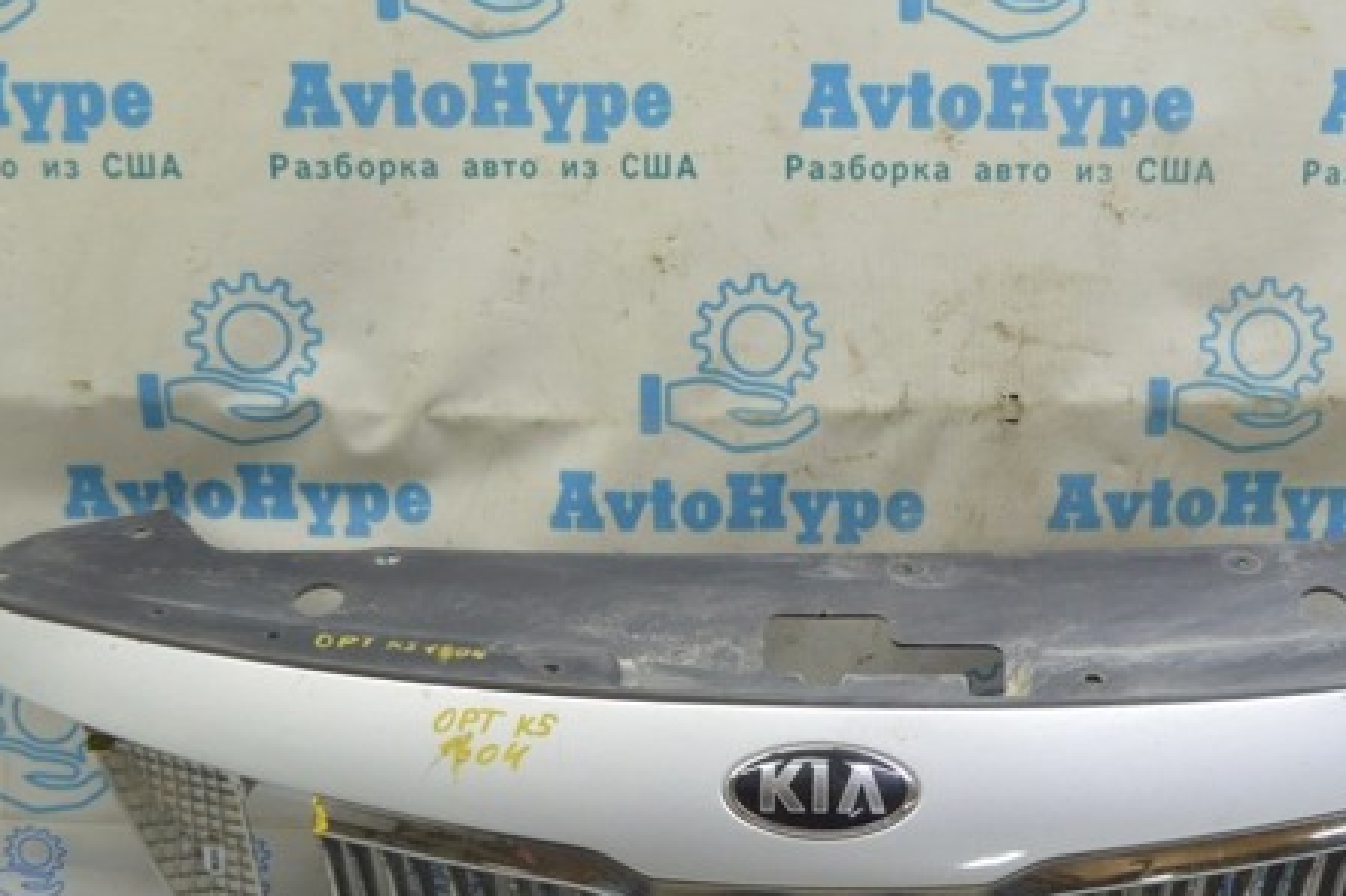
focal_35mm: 52
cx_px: 823
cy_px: 533
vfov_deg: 25.9
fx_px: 1943
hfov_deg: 38.0
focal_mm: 24
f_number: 5.6
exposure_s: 1/20
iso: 400
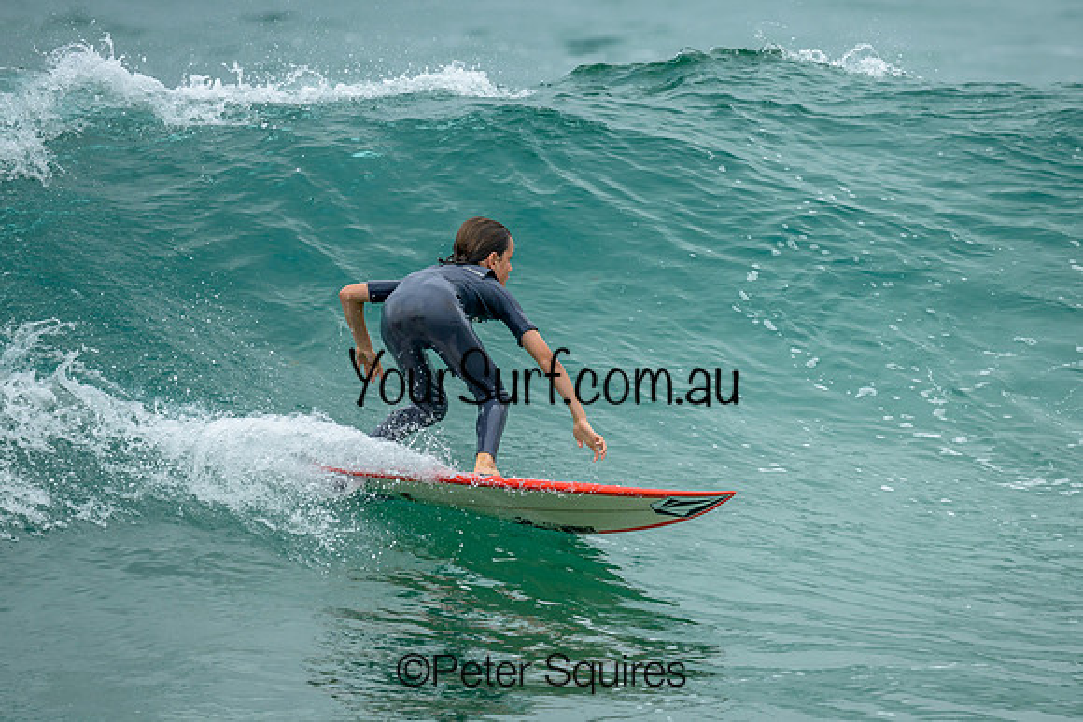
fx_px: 32950
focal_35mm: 1095
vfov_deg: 1.3
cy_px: 367
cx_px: 637
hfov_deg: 1.9
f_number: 6.3
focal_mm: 800
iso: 320
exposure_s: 1/2000
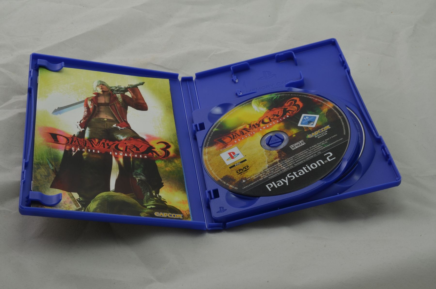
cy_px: 144
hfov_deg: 33.5
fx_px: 725
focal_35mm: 60
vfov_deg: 22.5
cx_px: 218
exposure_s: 1/2
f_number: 20
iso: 100
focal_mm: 40
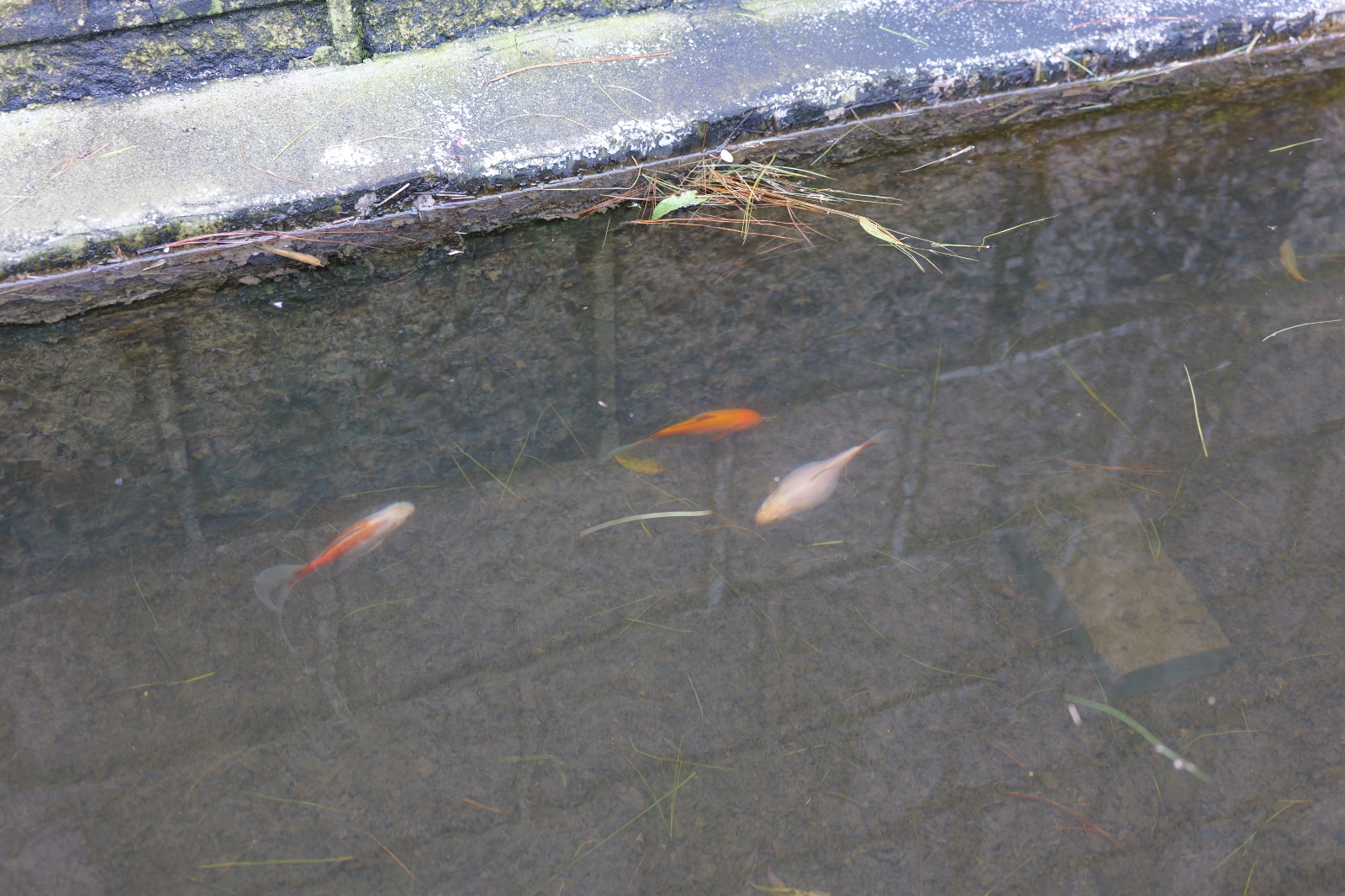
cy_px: 448
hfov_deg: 46.4
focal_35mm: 42
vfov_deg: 31.9
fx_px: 1569
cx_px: 672
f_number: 2.8
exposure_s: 1/100
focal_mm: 42
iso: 100
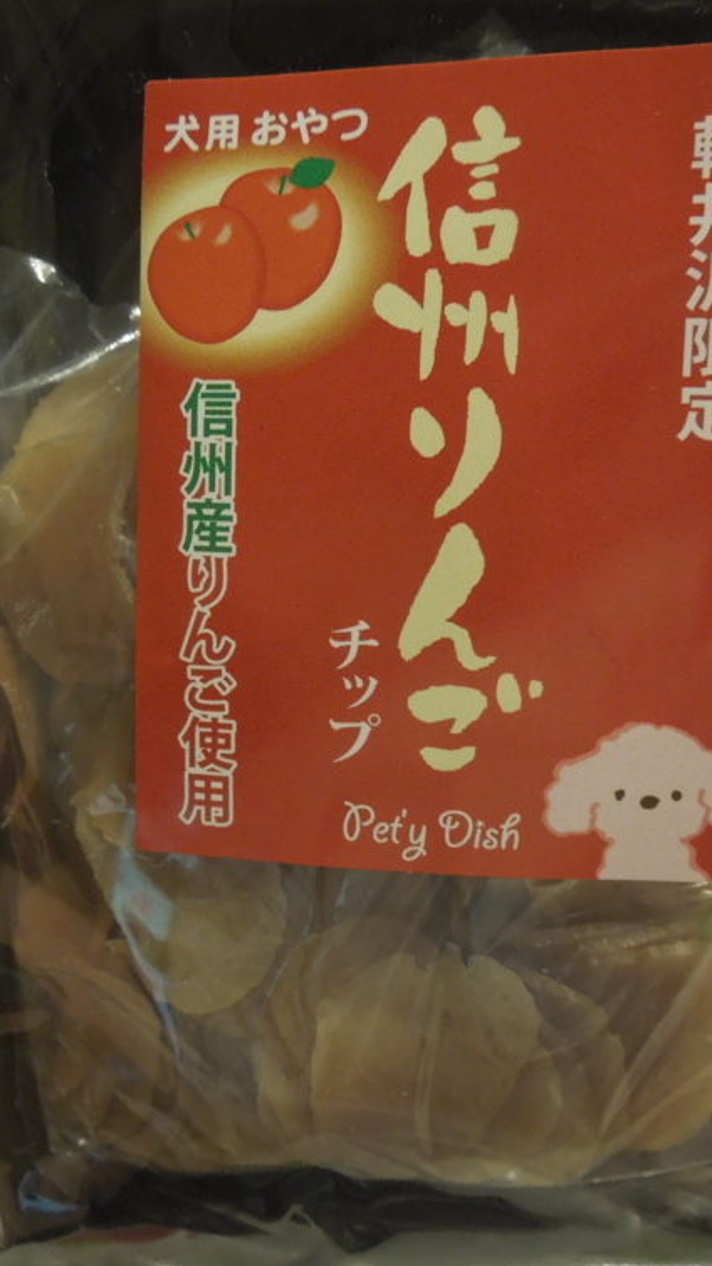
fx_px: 1242
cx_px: 356
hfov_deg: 32.0
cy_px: 626
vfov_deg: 54.0
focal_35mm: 37
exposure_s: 1/13
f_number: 3.3
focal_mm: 4.5
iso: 400
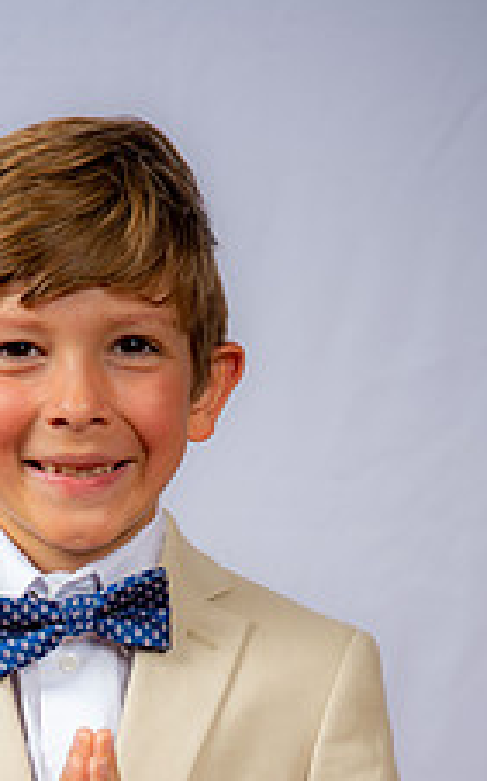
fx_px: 3360
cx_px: 150
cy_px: 760
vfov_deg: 13.1
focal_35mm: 158
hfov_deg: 8.3
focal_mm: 78
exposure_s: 1/160
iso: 250
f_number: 6.3
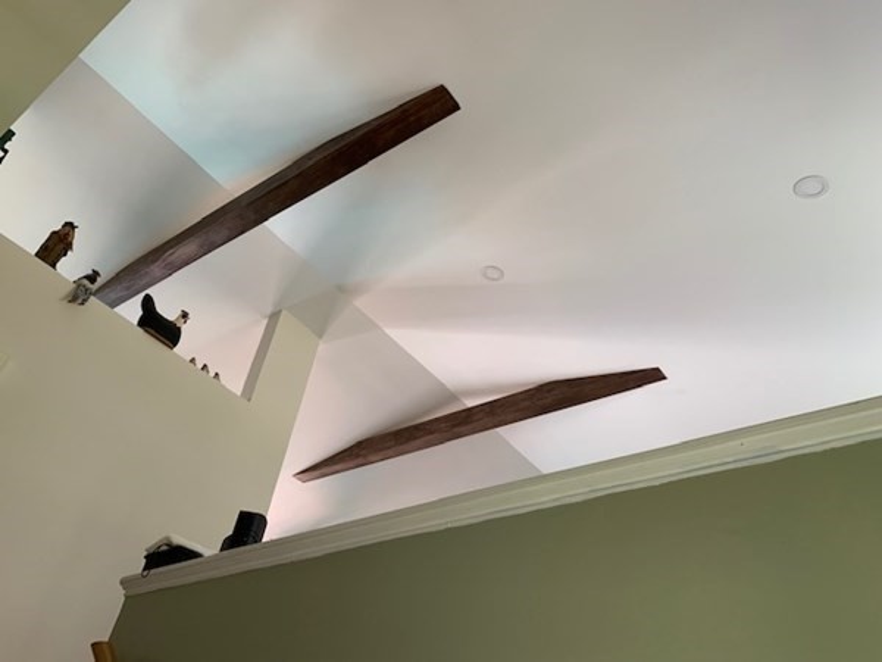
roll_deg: -11.3
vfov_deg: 53.1
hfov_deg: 67.3
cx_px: 441
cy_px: 331
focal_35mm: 26
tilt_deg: +41.6
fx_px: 662
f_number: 1.8
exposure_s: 1/60
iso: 100
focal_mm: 4.25
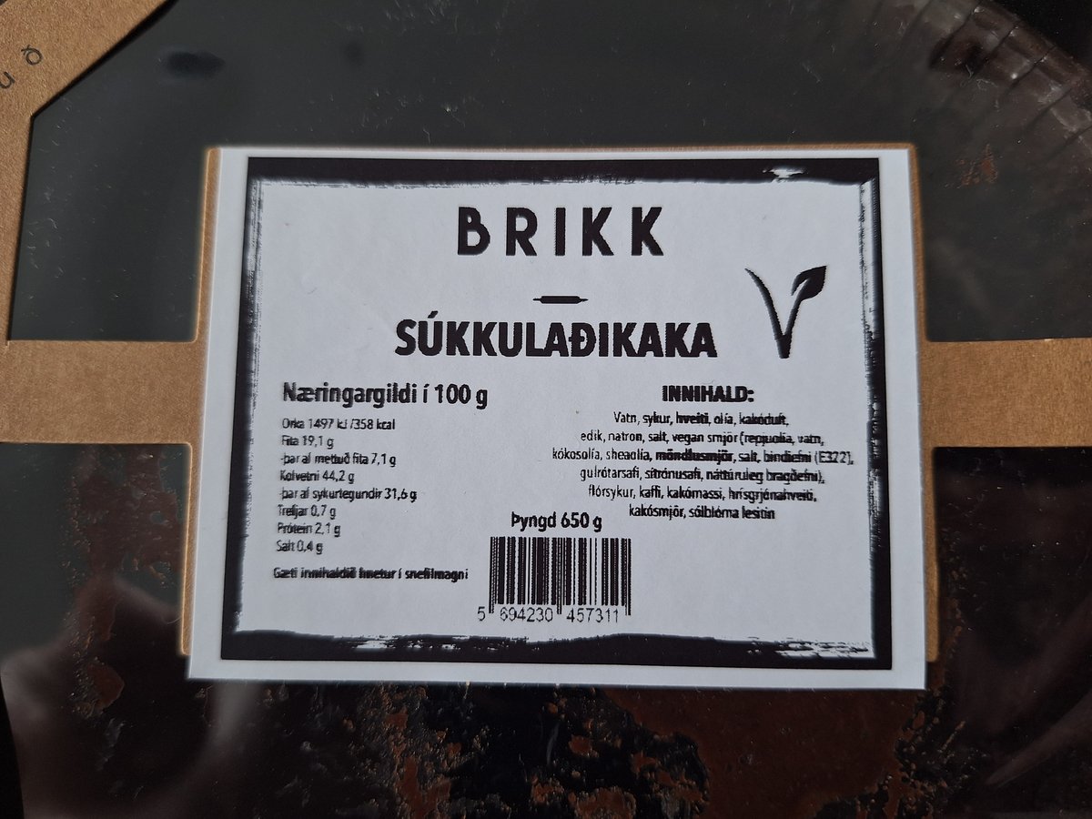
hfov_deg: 73.9
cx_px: 546
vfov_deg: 58.9
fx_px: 726
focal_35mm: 23
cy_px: 410
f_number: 1.8
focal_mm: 5.54
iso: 50
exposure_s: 1/50
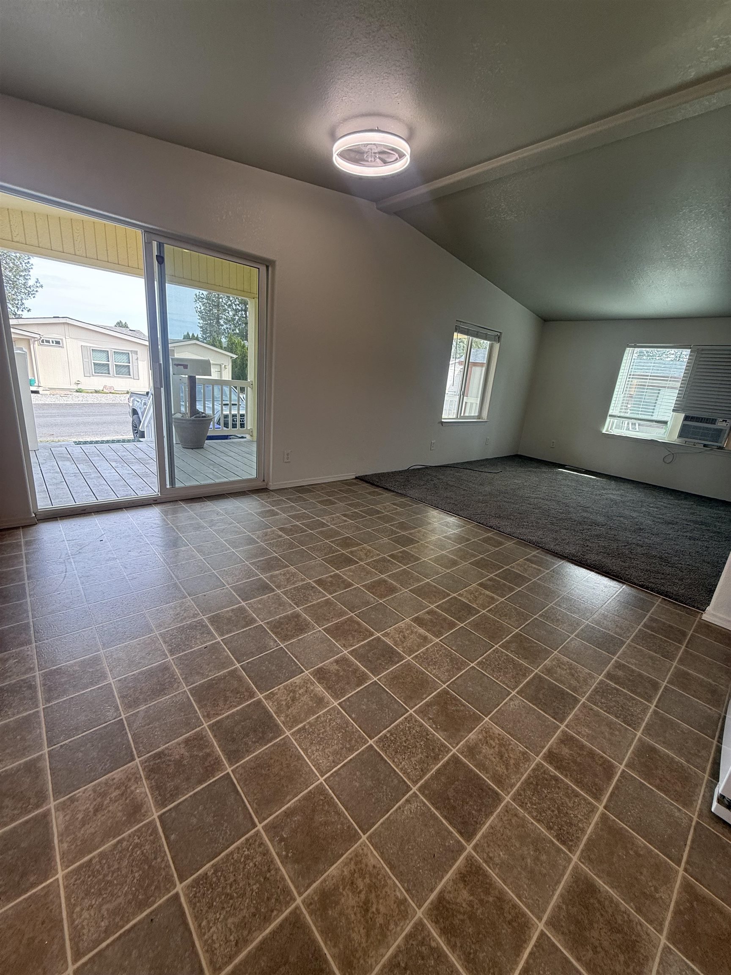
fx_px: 394
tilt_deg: -16.5
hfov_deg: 85.7
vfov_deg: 102.1
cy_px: 488
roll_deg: -6.1
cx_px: 366
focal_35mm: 14
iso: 80
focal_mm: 2.22
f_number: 2.2
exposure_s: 1/120
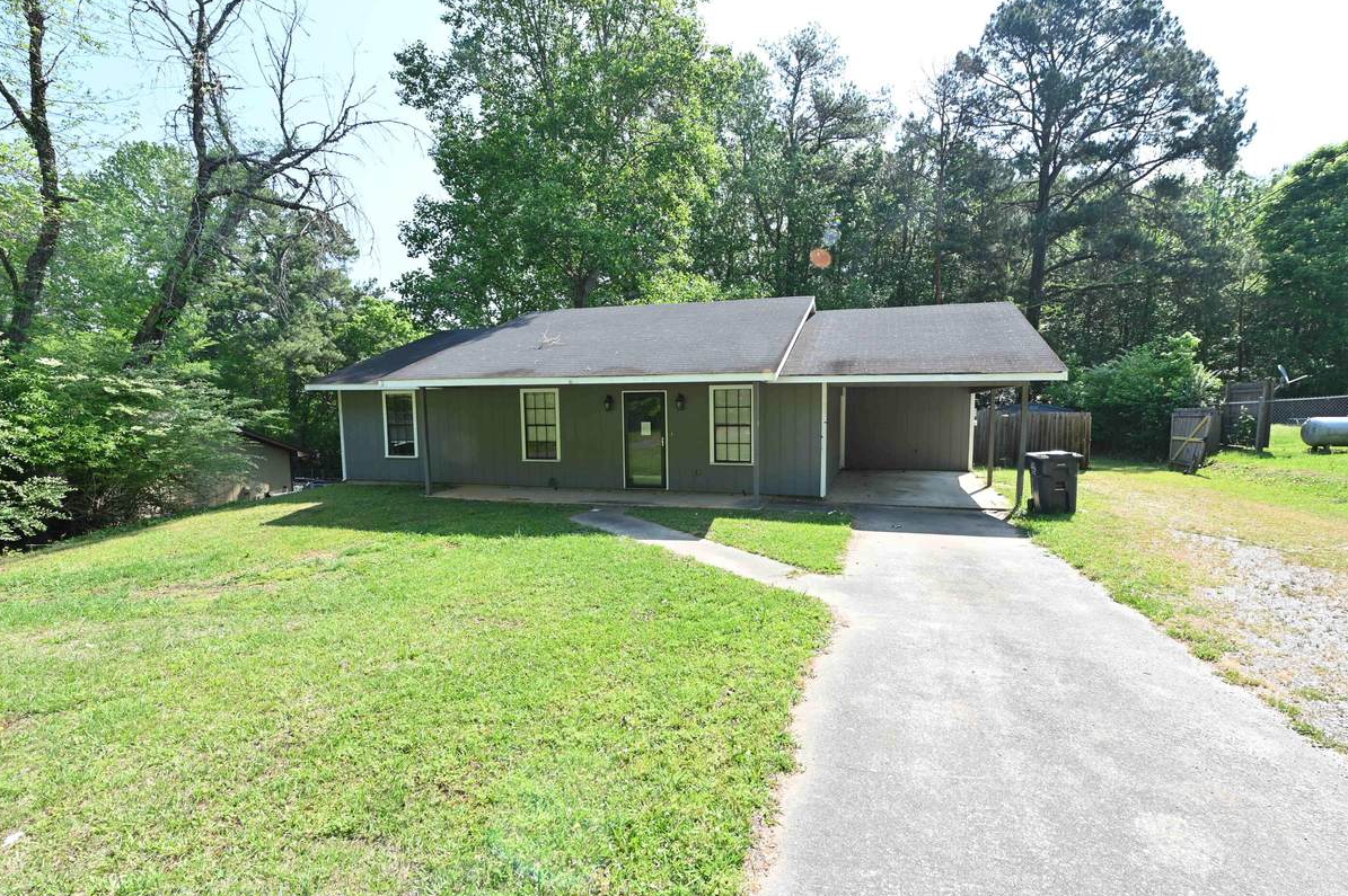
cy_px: 470
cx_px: 715
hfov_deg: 100.3
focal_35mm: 15
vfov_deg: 77.2
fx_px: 561
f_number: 10
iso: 200
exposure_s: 1/160
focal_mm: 14
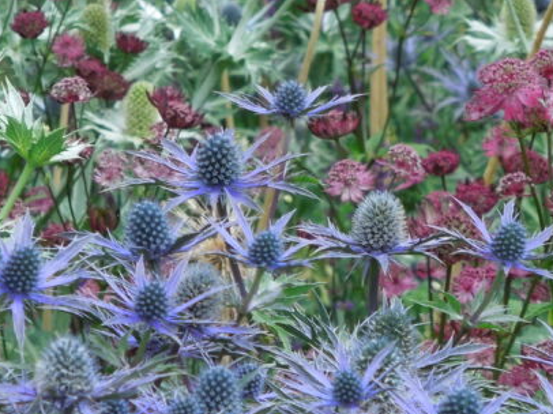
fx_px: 6849
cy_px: 129
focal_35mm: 429
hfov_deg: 4.6
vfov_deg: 3.5
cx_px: 330
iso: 250
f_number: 5
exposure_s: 1/100
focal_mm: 30.6
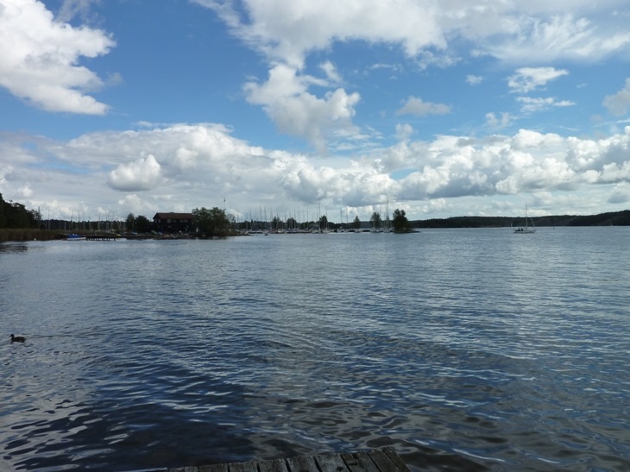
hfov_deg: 69.4
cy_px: 236
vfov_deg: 54.9
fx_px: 455
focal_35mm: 25
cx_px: 315
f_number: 5.6
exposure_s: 1/500
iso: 125
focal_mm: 4.1
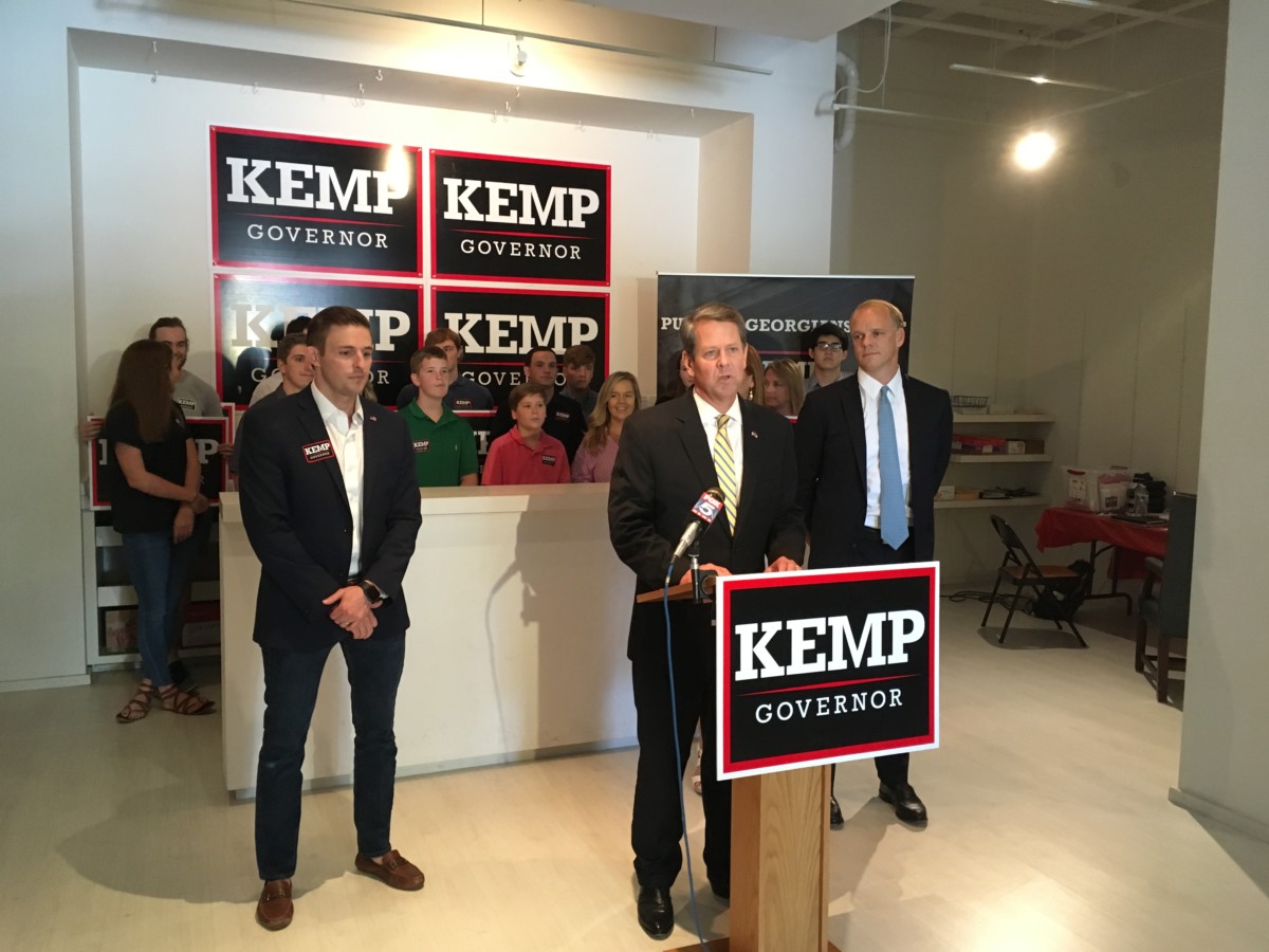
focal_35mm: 29
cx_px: 634
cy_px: 476
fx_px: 1063
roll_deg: -2.1
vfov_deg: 48.2
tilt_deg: -6.3
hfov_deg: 61.7
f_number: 2.2
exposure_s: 1/20
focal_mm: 4.15
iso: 200
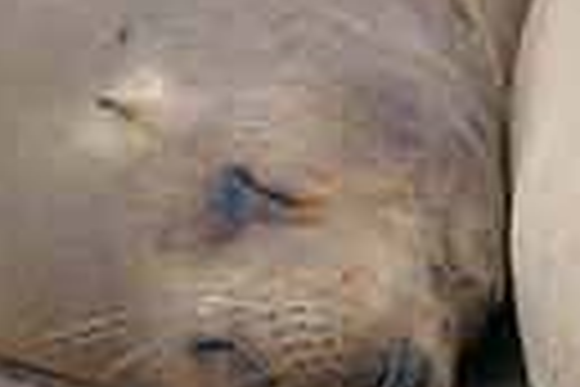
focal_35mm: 3652
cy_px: 370
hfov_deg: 0.6
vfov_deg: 0.4
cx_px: 464
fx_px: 58833
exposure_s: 1/800
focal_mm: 560
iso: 1250
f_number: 4.5
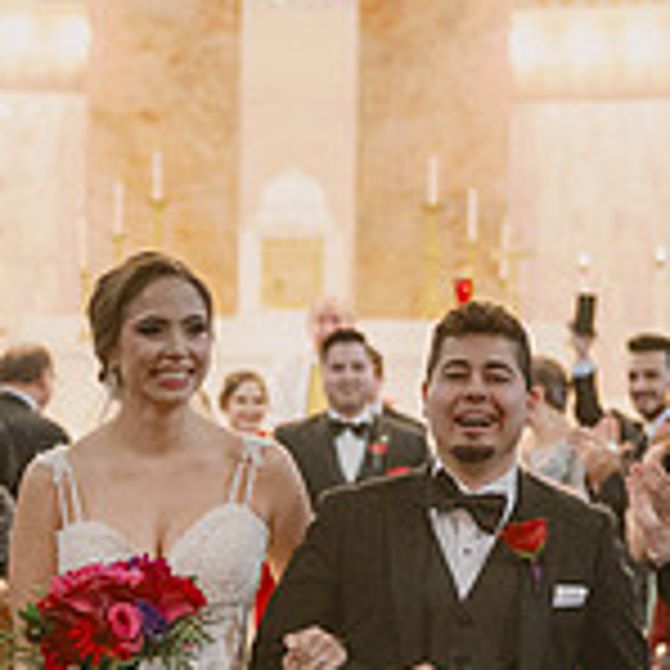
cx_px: 265
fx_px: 4423
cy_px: 697
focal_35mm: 202
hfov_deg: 8.7
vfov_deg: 8.6
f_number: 2.8
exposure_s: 1/160
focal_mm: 61
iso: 2000
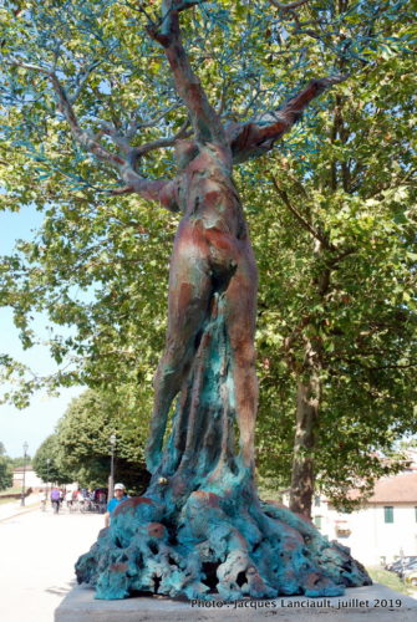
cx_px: 208
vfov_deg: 42.3
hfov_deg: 29.0
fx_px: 805
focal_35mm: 46
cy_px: 311
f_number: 11
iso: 100
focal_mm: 31
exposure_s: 1/40
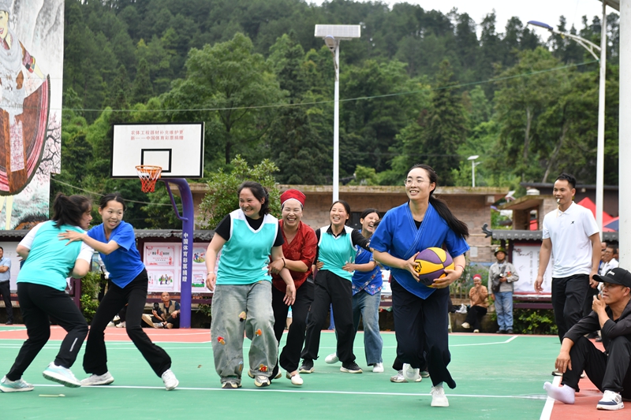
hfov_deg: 28.8
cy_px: 210
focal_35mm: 70
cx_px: 316
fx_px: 1227
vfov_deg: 19.4
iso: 640
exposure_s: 1/3200
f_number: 5
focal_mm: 70
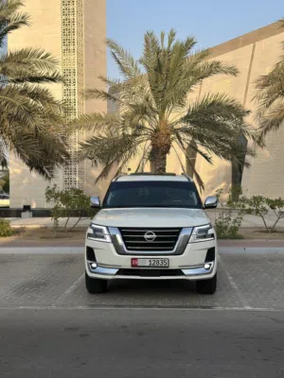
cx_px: 142
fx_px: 525
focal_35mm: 48
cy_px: 189
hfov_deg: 30.3
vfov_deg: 39.7
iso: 80
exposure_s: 1/1414
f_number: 1.78
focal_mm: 6.86
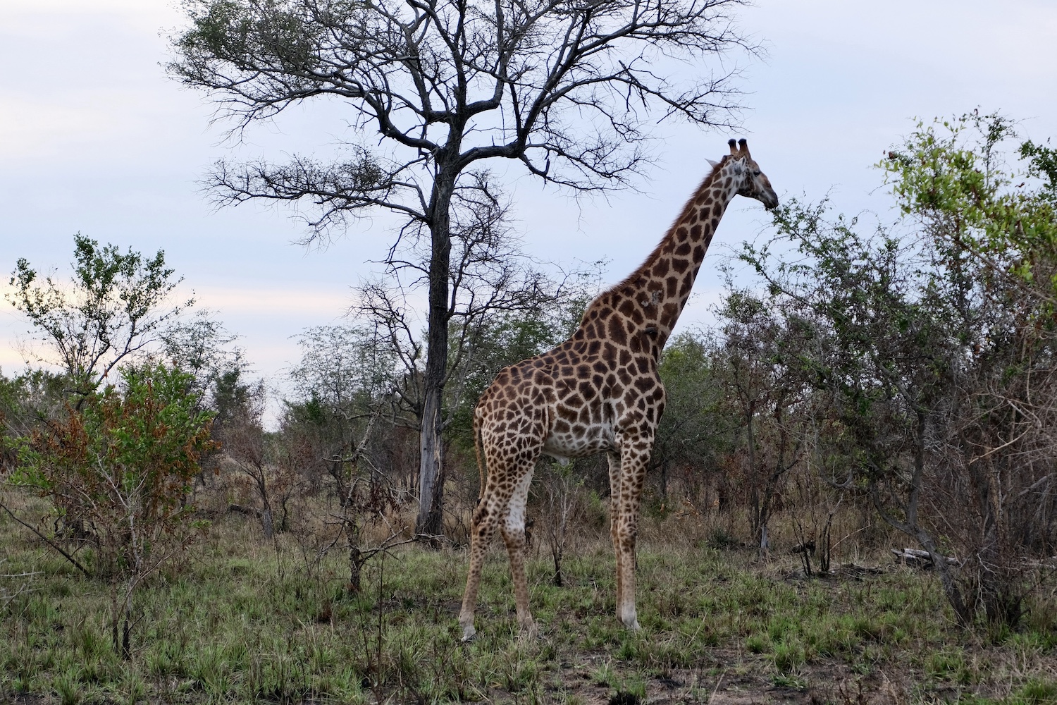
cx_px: 528
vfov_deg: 20.0
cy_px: 352
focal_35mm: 68
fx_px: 1996
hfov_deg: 29.7
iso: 320
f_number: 5.6
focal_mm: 45
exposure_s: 1/100
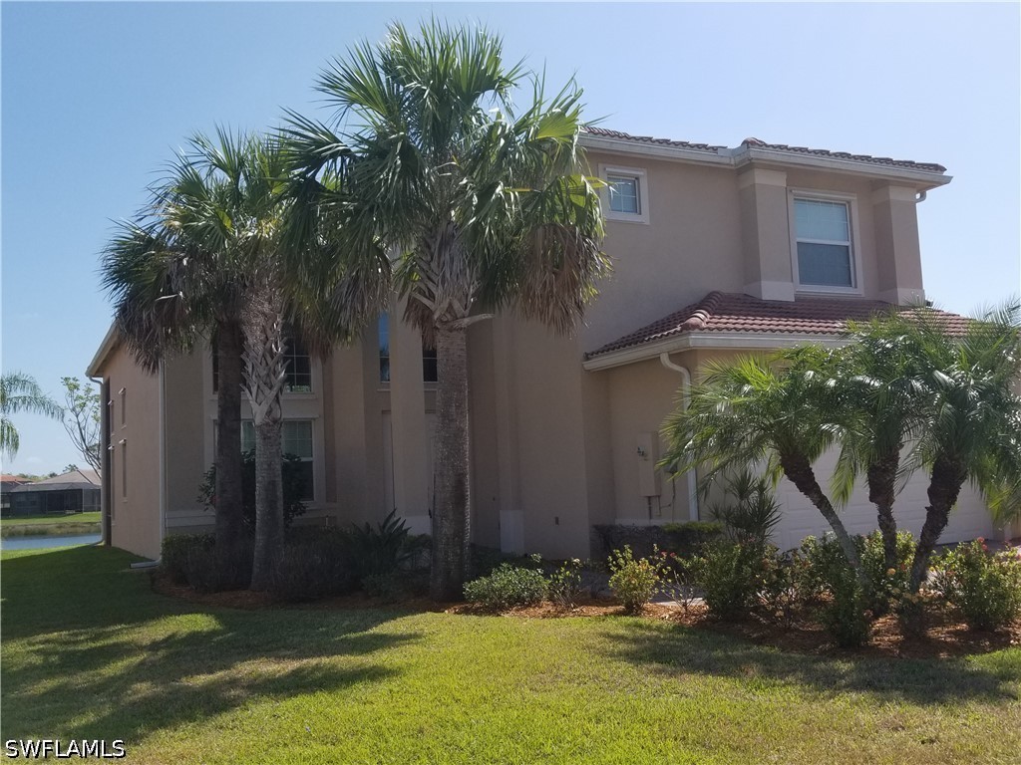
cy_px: 382
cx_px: 510
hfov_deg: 67.3
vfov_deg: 53.1
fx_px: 767
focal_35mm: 26
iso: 50
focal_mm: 4.3
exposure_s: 1/2624
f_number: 1.7
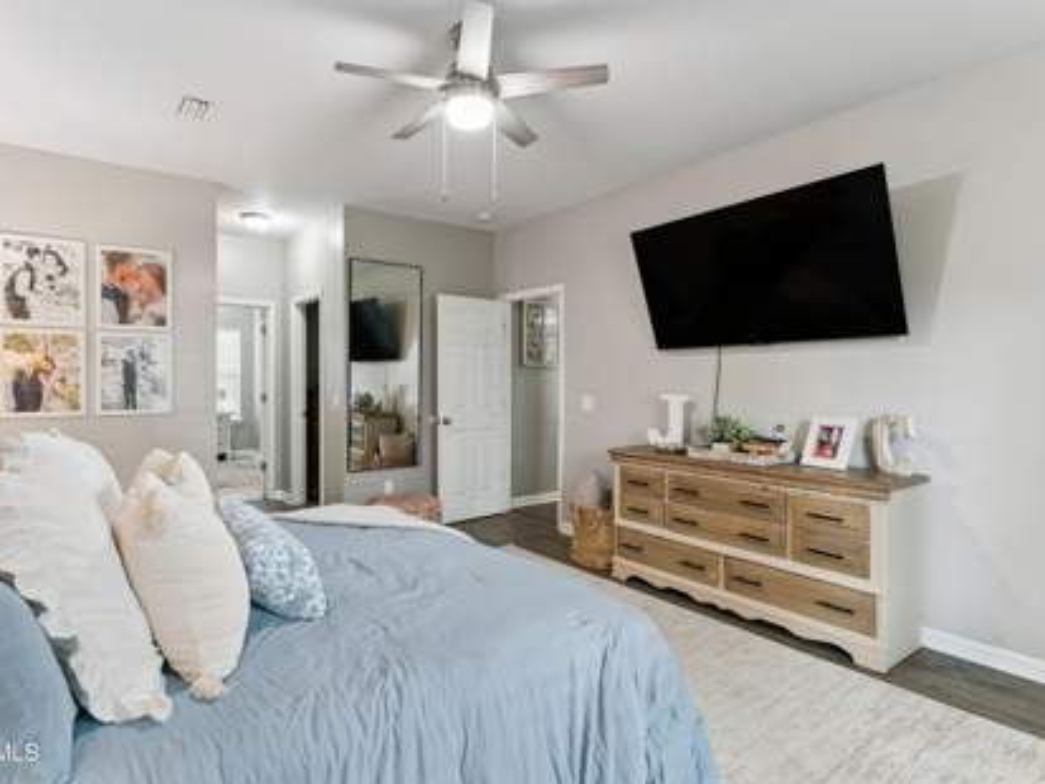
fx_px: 574
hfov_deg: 84.3
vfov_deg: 68.7
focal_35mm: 19
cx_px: 466
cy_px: 384
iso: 250
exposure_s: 1/4
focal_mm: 17
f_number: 8
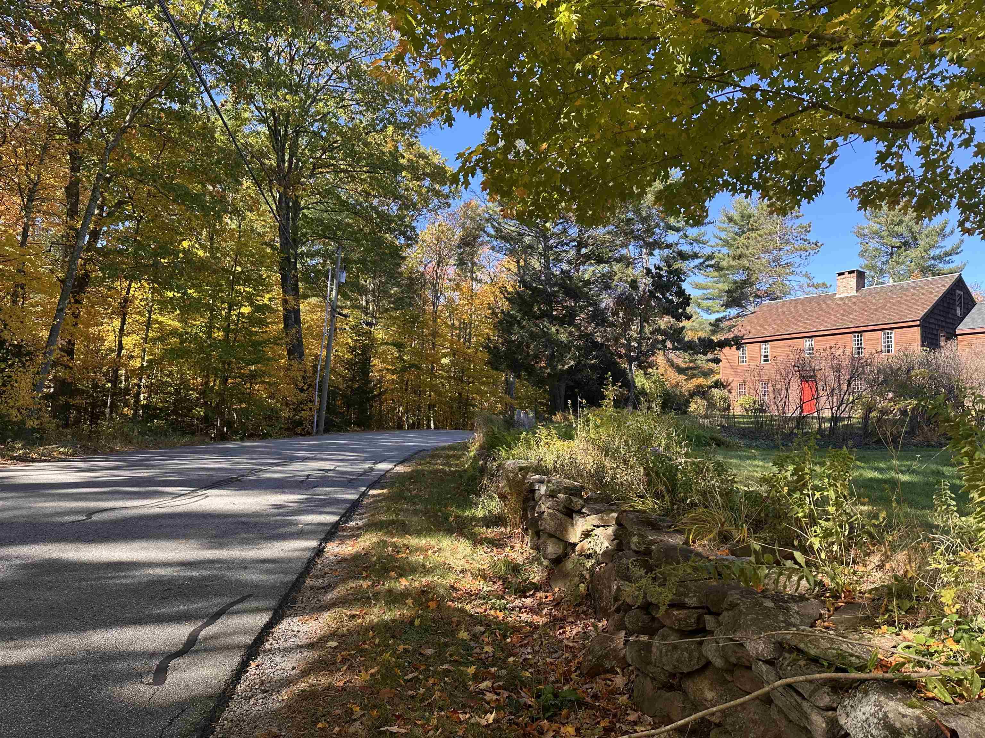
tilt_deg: +5.0
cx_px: 492
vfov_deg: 56.8
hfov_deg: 71.6
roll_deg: -2.5
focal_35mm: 24
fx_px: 683
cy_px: 369
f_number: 1.78
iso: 80
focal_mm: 6.86
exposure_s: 1/516
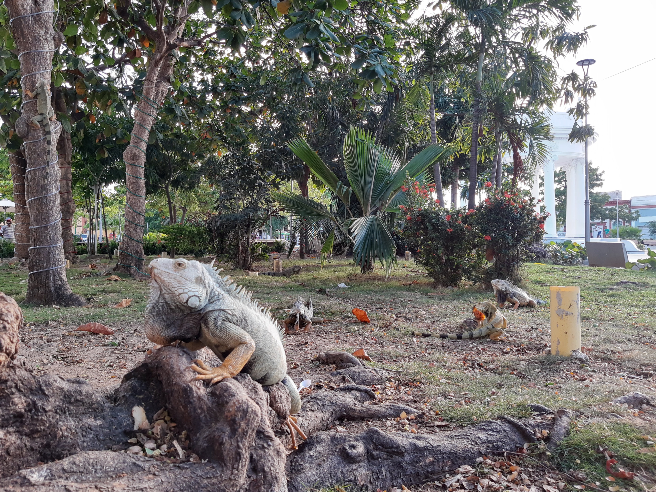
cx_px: 316
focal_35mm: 27
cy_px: 241
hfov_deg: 65.3
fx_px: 512
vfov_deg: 51.4
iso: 50
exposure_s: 1/296
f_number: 1.7
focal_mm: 4.75
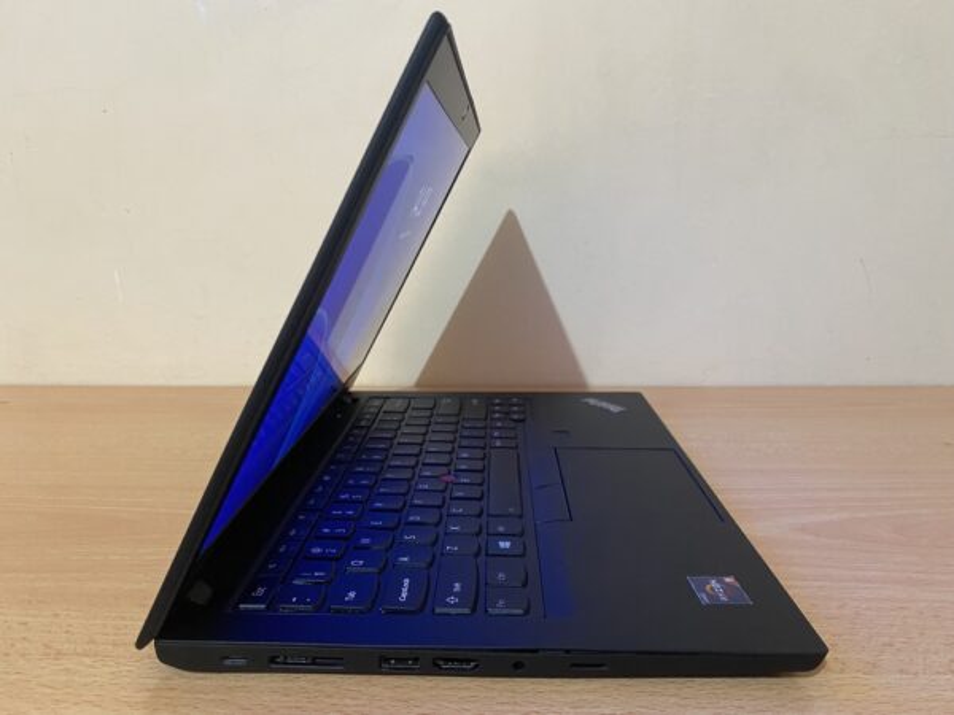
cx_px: 477
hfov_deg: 67.3
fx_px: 717
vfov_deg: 53.1
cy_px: 358
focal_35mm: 26
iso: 320
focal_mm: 4.25
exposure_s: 1/33
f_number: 1.8
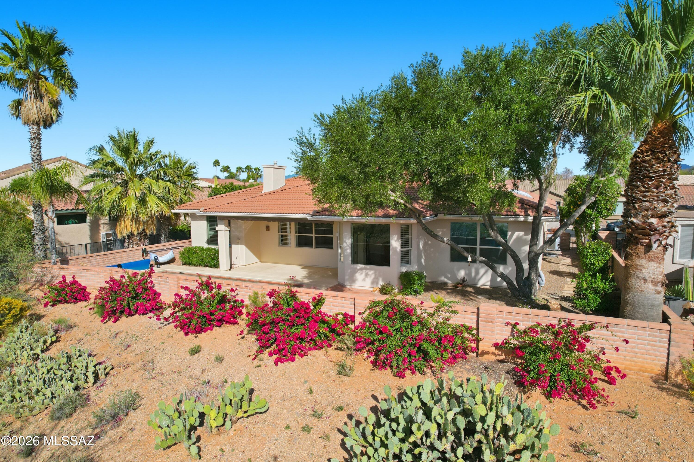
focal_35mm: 22
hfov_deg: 78.6
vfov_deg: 57.2
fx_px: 424
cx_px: 347
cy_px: 231
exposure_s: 1/2500
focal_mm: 8.4
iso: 120
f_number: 2.8
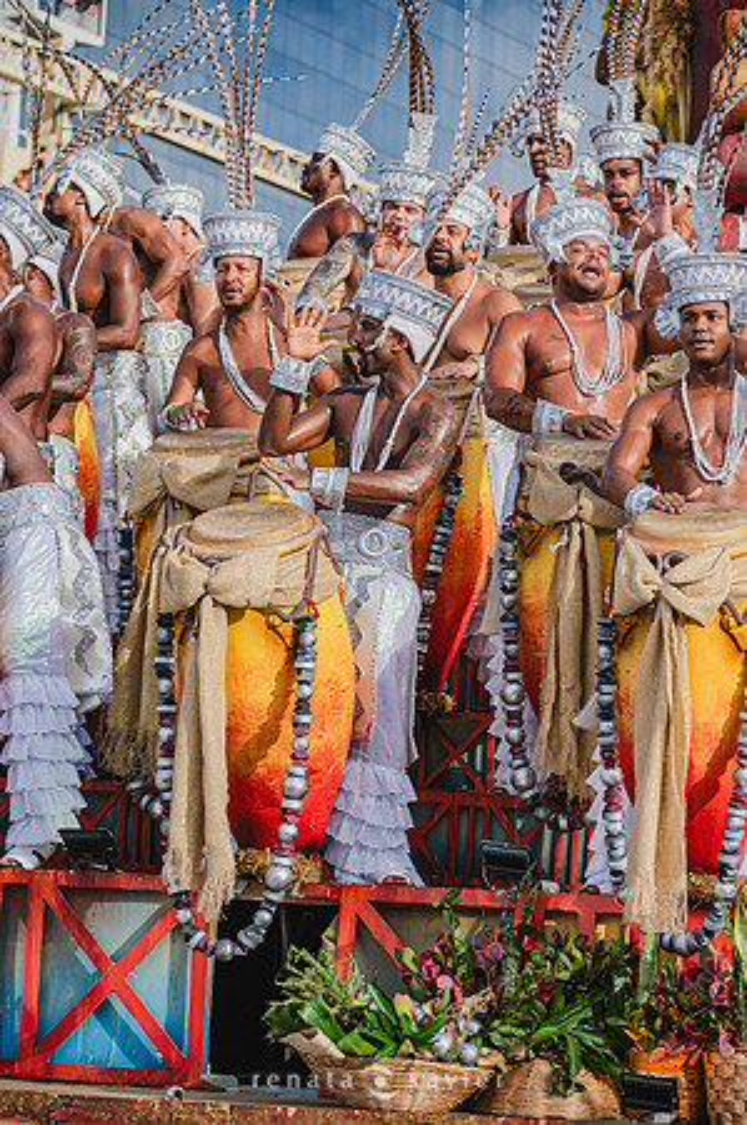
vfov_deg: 16.4
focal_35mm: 125
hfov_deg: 10.9
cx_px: 374
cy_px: 562
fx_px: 3899
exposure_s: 1/1600
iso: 400
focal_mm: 125
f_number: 5.6
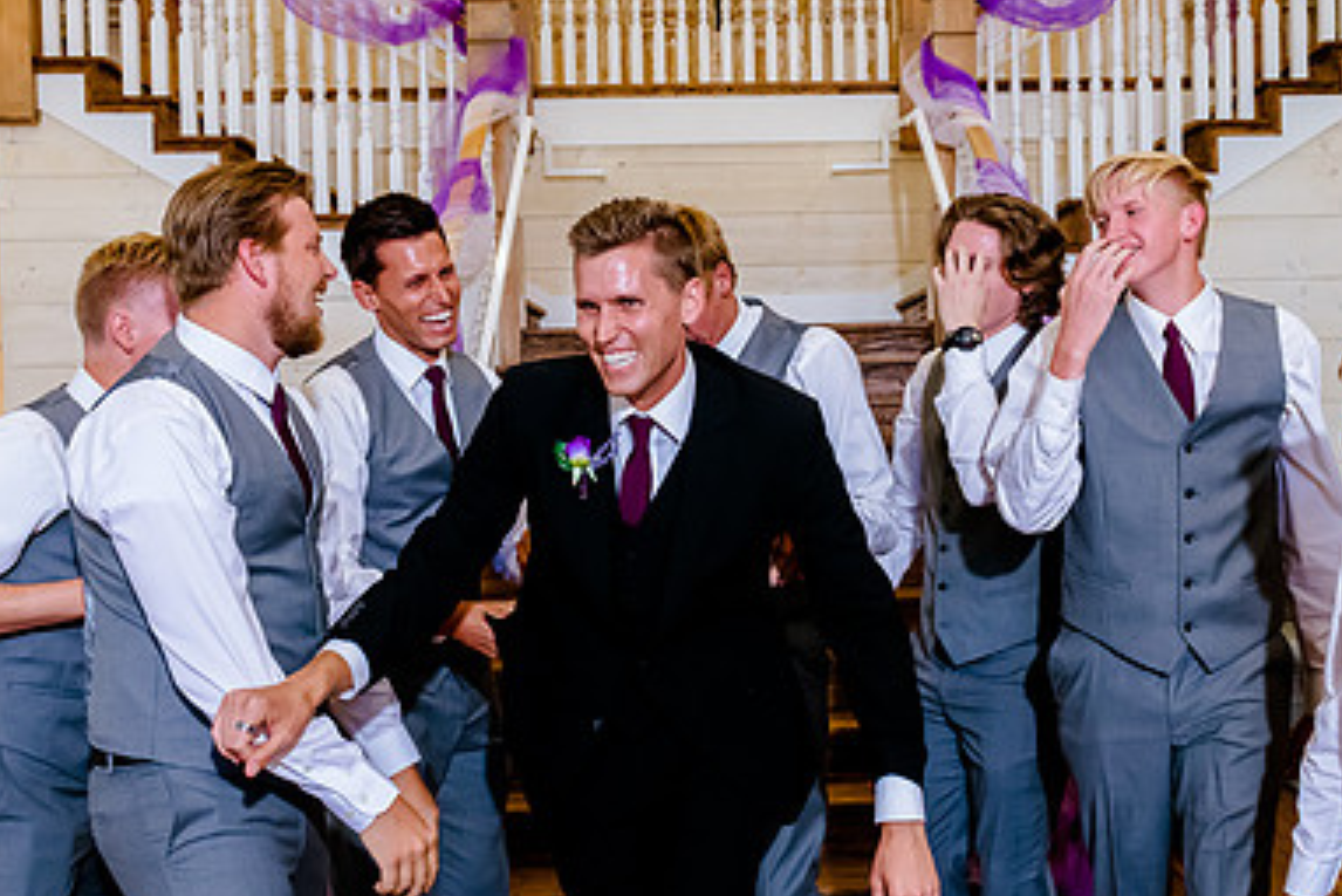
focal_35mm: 46
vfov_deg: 29.3
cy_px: 462
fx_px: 1715
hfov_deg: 42.6
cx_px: 755
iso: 2500
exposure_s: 1/200
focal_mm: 24
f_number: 6.3
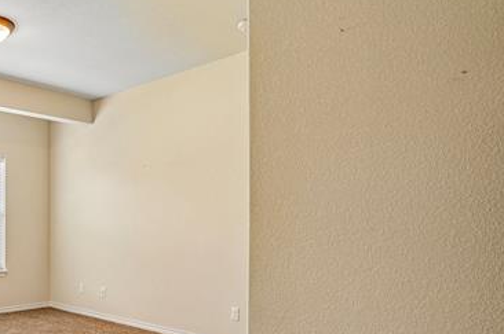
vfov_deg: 44.2
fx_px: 404
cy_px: 231
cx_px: 74
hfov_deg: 57.2
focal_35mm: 29
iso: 500
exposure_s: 1/30
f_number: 8
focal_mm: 11
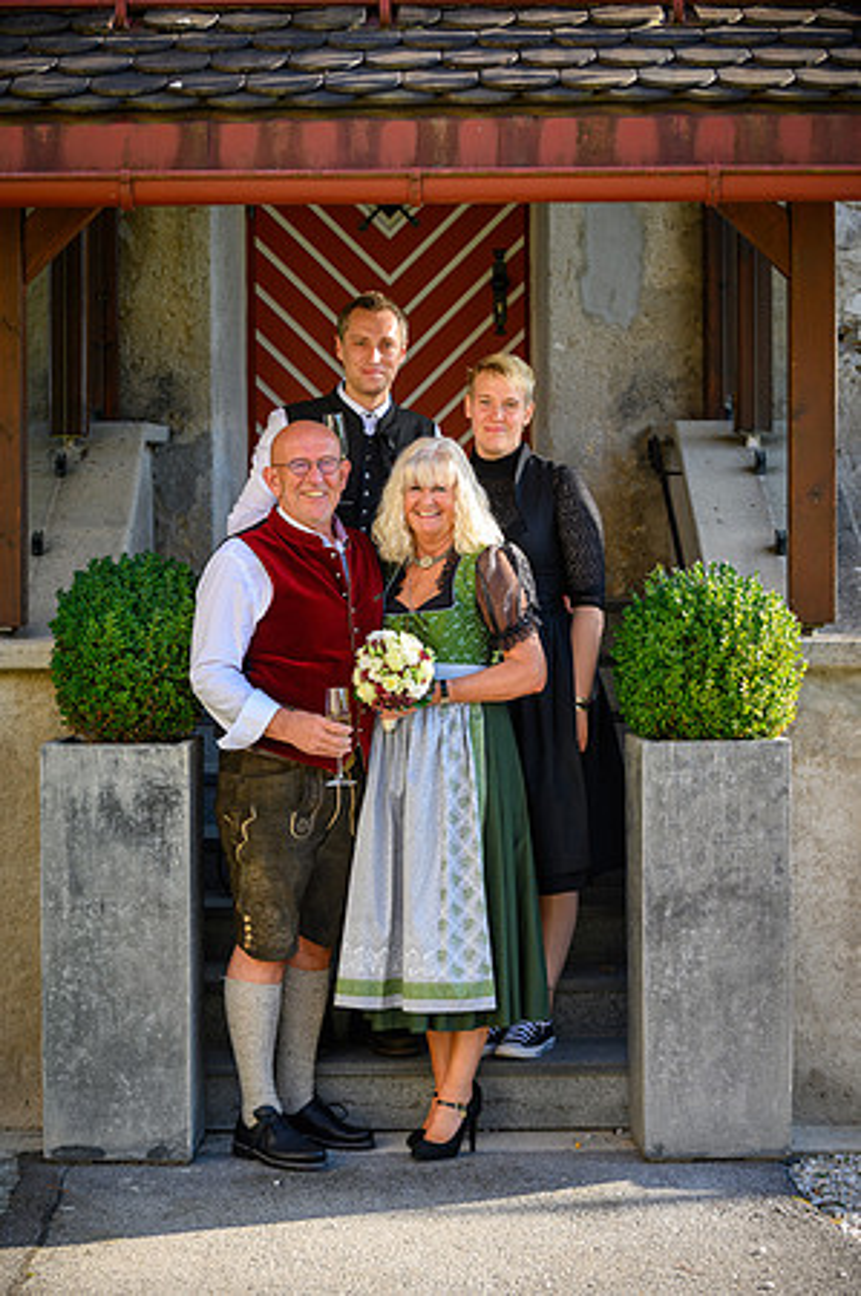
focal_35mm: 80
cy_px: 648
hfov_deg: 17.0
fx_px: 2876
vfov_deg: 25.4
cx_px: 430
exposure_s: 1/250
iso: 200
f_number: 4.5
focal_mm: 80
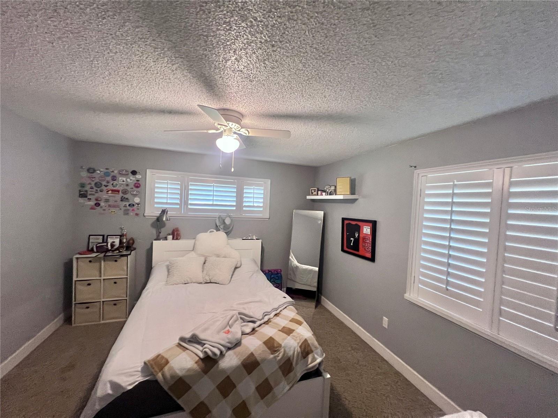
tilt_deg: -1.1
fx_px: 210
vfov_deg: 89.9
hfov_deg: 106.2
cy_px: 209
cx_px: 279
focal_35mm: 13
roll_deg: -2.3
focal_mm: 1.57
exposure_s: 1/60
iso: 400
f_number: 1.8
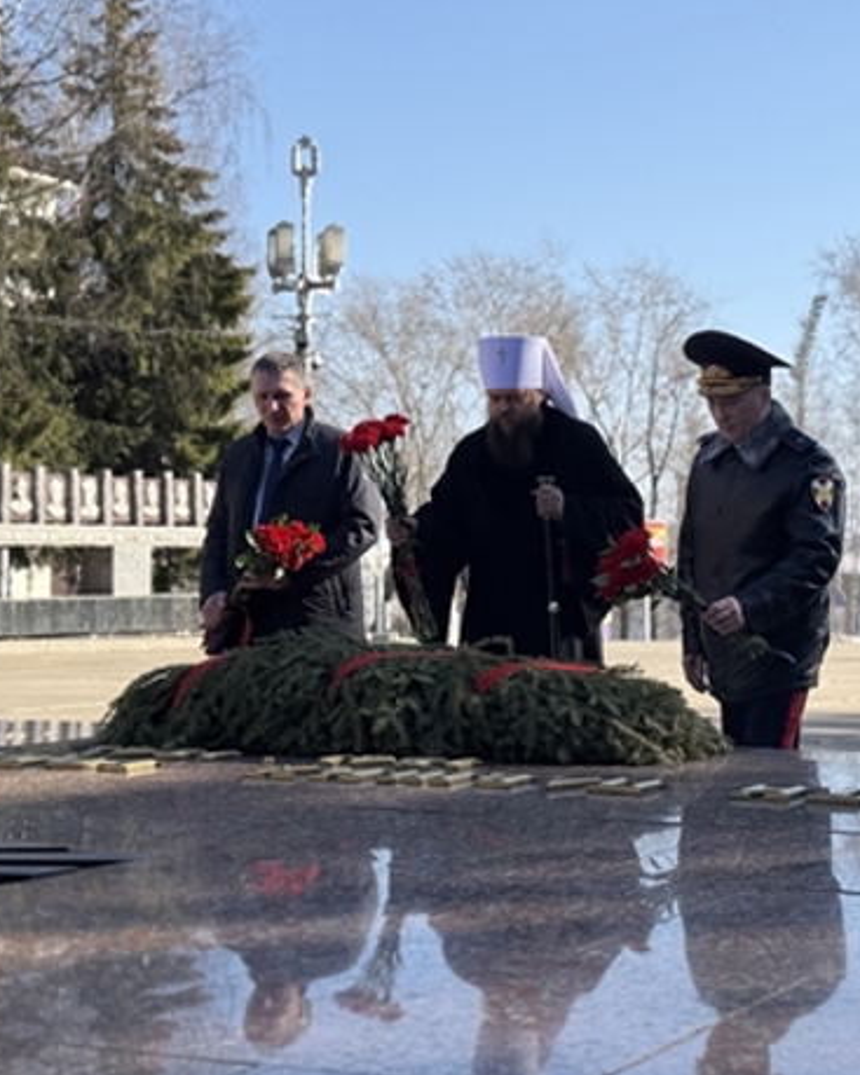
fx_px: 2164
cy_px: 506
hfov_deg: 22.1
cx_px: 708
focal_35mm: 68
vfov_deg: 27.9
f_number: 1.78
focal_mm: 6.76
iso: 80
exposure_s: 1/4329
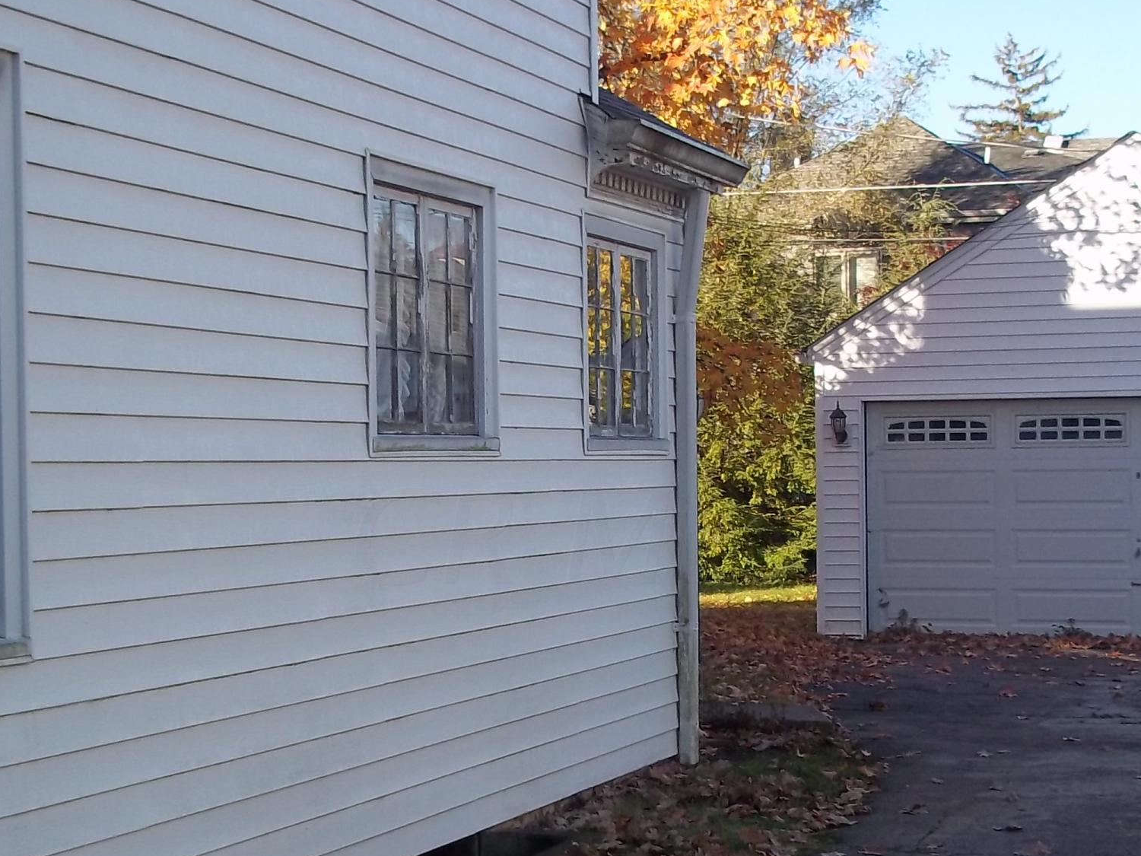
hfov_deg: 27.0
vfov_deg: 20.4
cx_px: 580
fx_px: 2373
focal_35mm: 72
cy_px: 536
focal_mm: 6.5
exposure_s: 1/400
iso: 80
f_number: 3.1
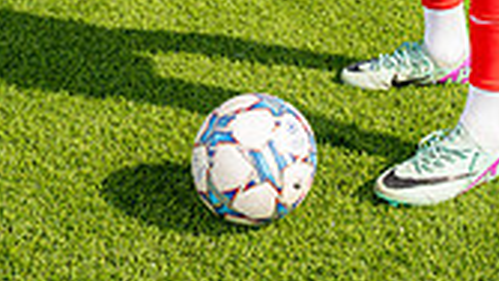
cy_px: -350
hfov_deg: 22.0
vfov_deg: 11.0
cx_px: 379
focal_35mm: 96
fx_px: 1270
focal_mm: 34
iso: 50
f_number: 7.1
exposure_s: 1/125
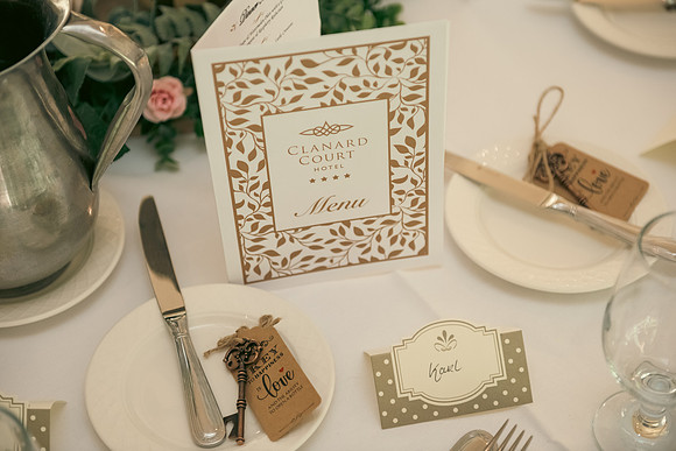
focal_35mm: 70
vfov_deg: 19.5
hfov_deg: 28.8
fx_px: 1315
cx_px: 338
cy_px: 226
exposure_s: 1/160
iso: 800
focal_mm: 70
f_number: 3.5
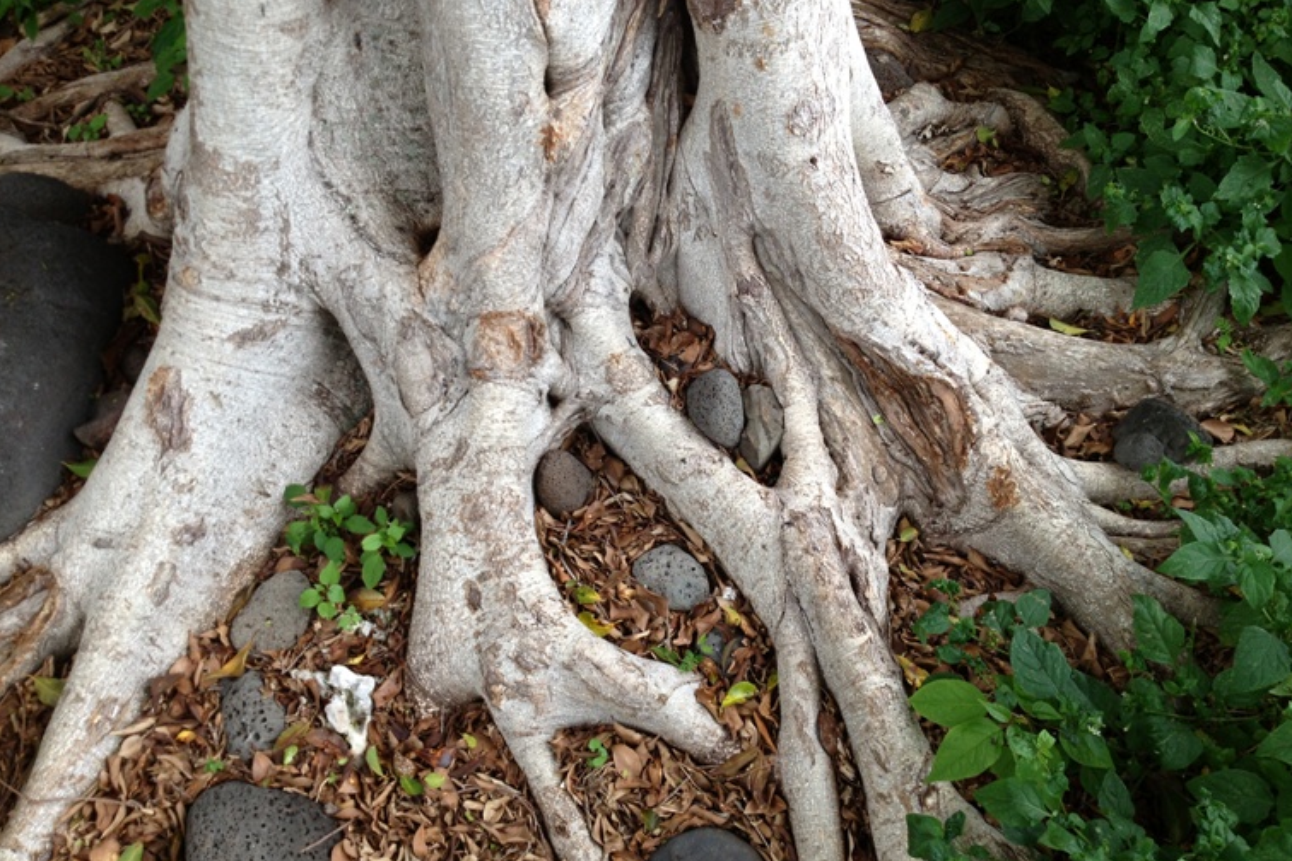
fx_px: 1328
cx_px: 655
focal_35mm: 37
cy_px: 436
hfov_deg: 51.9
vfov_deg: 35.9
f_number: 2.4
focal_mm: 4.28
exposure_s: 1/183
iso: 50
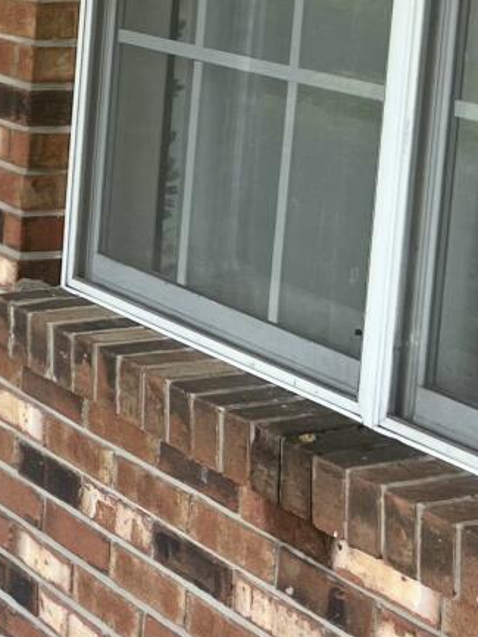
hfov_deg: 11.5
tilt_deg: -7.8
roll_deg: -2.4
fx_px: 2208
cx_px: -372
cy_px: 129
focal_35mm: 120
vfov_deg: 16.3
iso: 50
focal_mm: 5.7
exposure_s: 1/509
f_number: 1.5
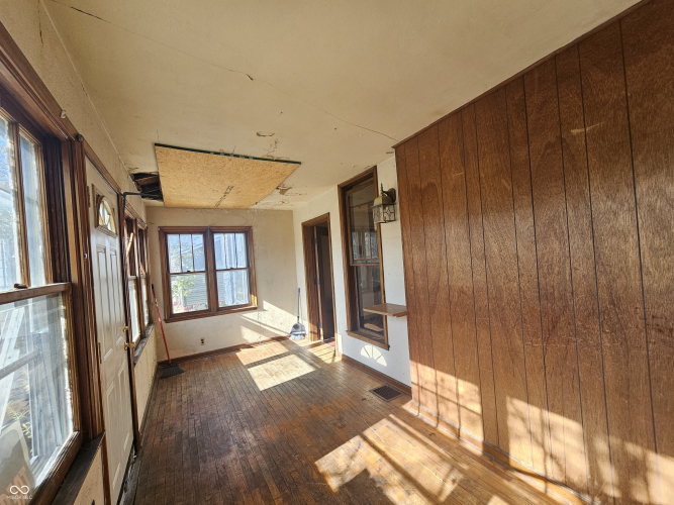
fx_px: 253
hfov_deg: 106.2
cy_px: 252
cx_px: 337
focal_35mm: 13
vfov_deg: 89.9
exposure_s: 1/120
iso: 50
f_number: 2.2
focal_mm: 2.2
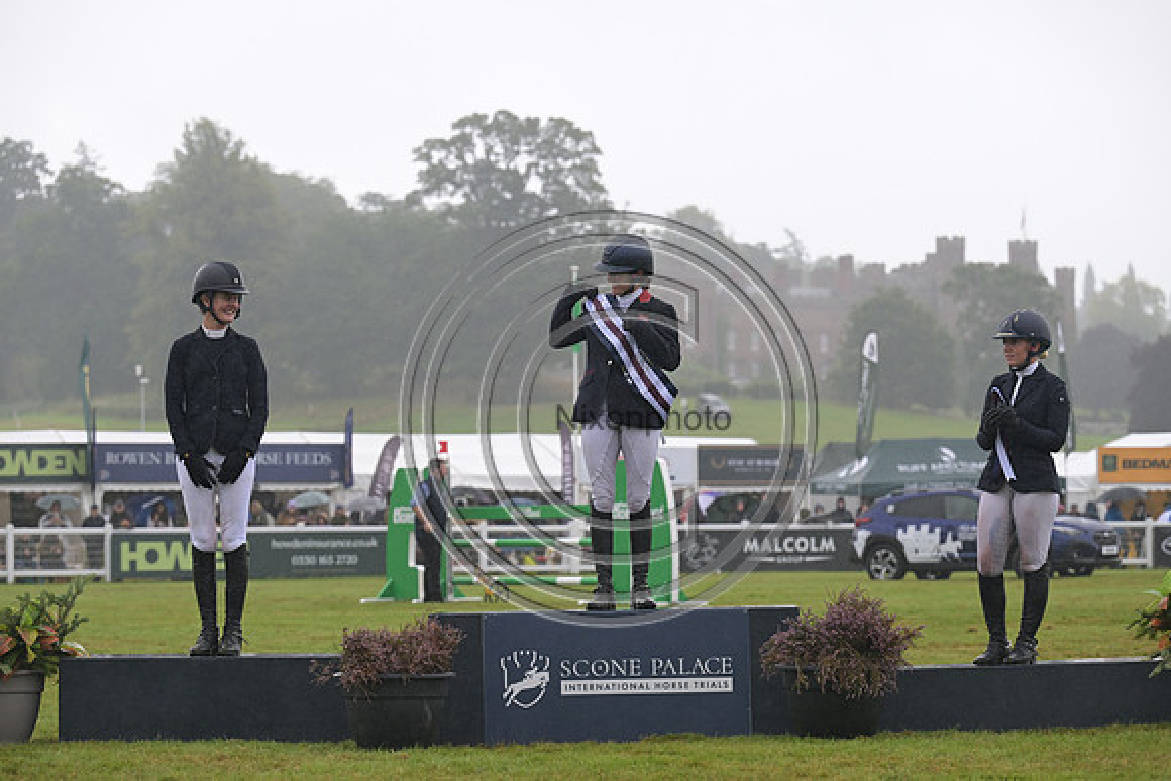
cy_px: 390
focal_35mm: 115
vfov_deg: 11.9
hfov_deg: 17.8
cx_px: 586
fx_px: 3741
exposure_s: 1/1250
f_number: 4.5
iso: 1000
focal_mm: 115
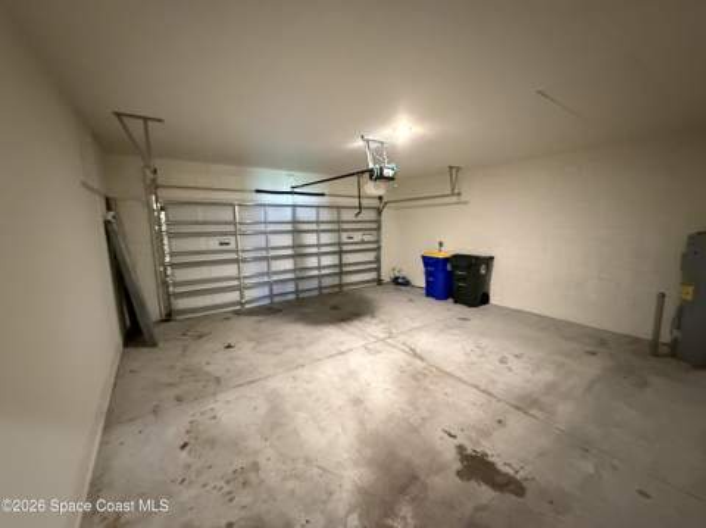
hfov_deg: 102.1
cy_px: 264
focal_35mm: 14
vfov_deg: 85.6
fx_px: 285
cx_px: 353
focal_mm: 2.22
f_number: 2.2
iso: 1250
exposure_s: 1/40
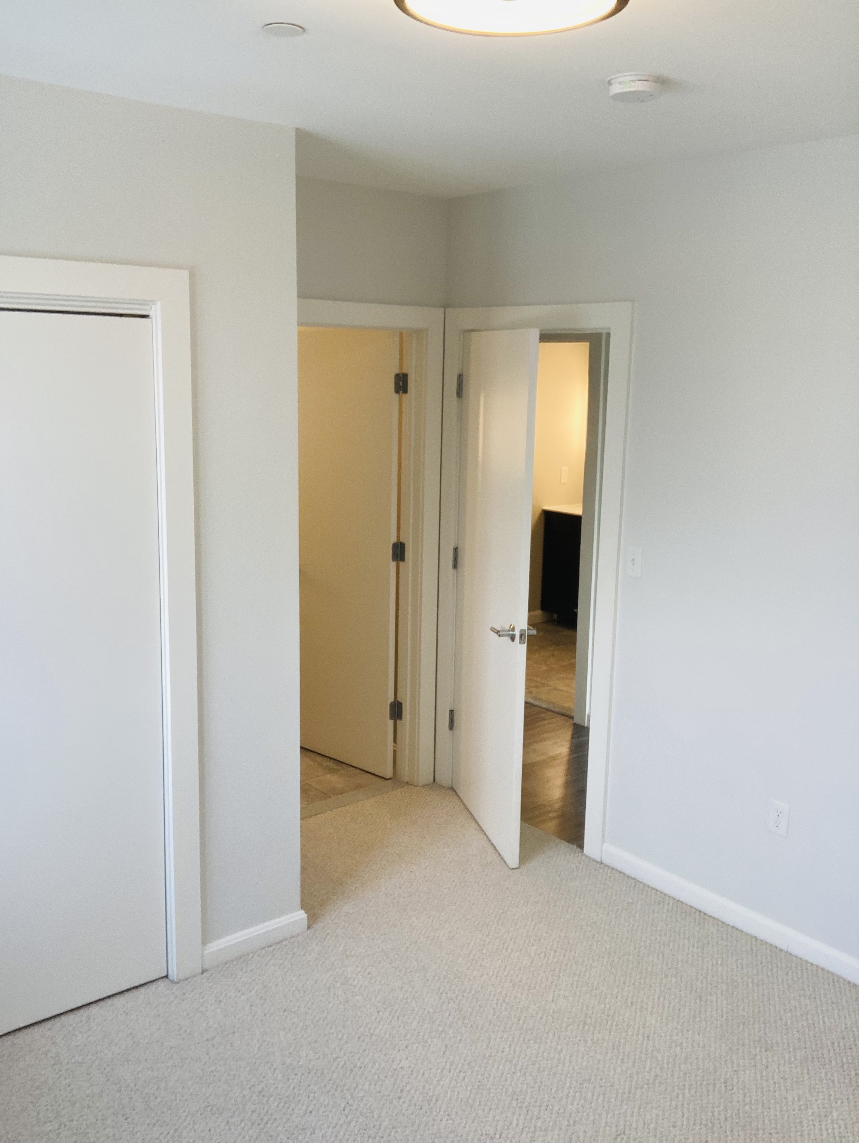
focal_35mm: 32
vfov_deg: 56.8
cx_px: 430
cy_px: 572
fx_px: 1058
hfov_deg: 44.2
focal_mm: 2.87
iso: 64
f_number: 2.2
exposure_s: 1/60
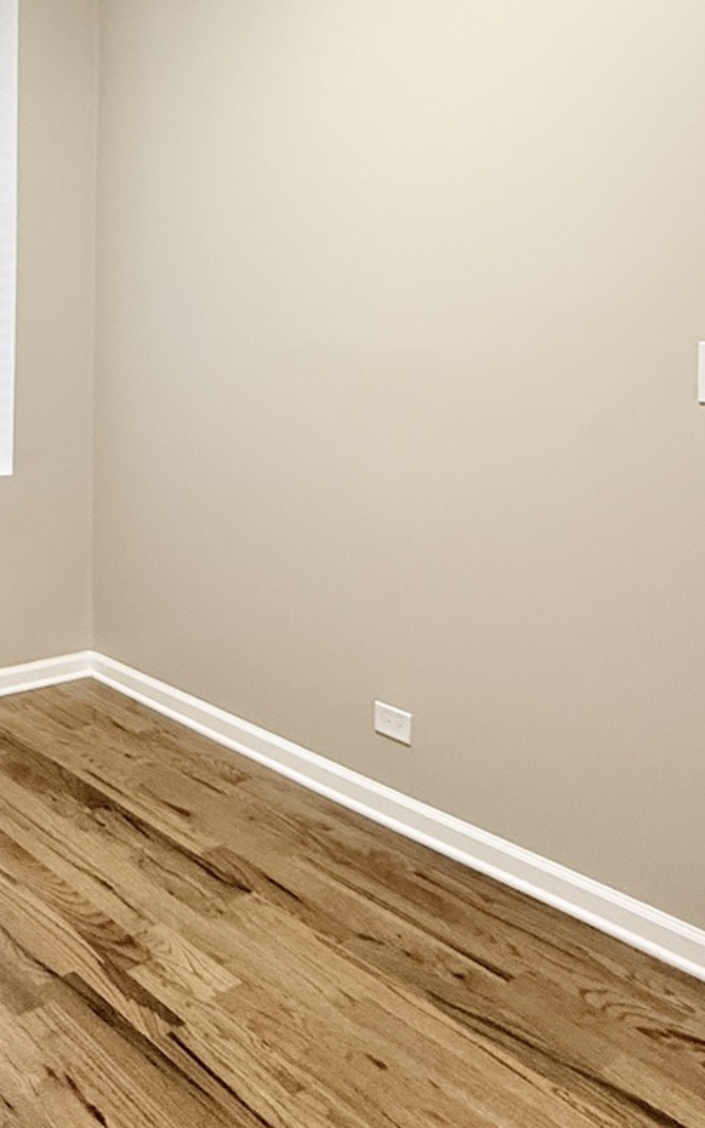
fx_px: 1014
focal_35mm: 33
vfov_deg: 56.7
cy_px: 364
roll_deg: -1.1
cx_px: 158
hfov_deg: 37.2
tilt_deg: -1.8
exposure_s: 1/60
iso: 250
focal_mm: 2.22
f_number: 2.2
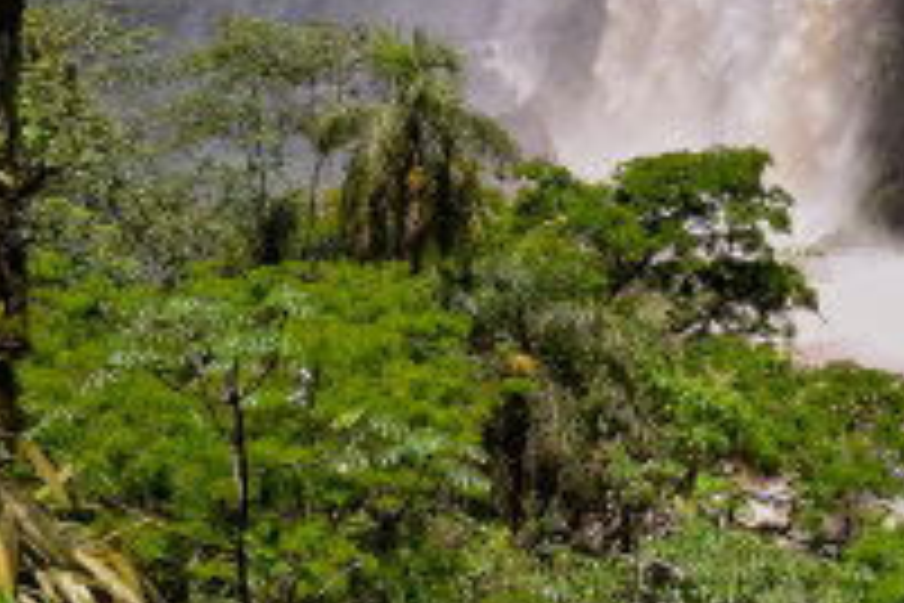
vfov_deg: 8.8
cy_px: -9
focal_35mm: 155
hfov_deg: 12.8
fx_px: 3892
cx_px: 1210
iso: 100
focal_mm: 34
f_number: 9
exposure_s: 1/200
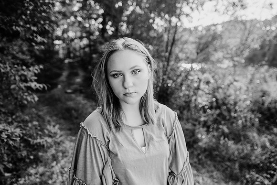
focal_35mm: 24
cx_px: 138
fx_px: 185
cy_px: 92
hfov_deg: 73.7
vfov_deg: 53.2
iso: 250
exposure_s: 1/800
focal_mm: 24
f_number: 2.8
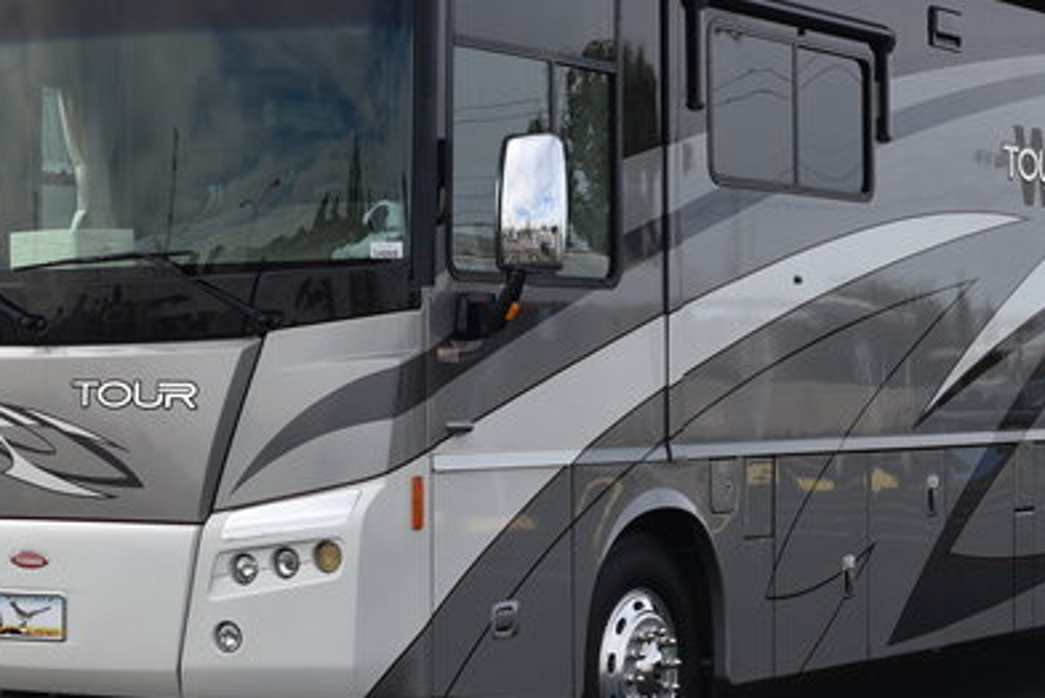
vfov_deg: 13.4
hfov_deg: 20.0
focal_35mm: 102
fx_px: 2963
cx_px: 645
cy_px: 306
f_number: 9
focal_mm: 50
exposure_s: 1/320
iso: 200
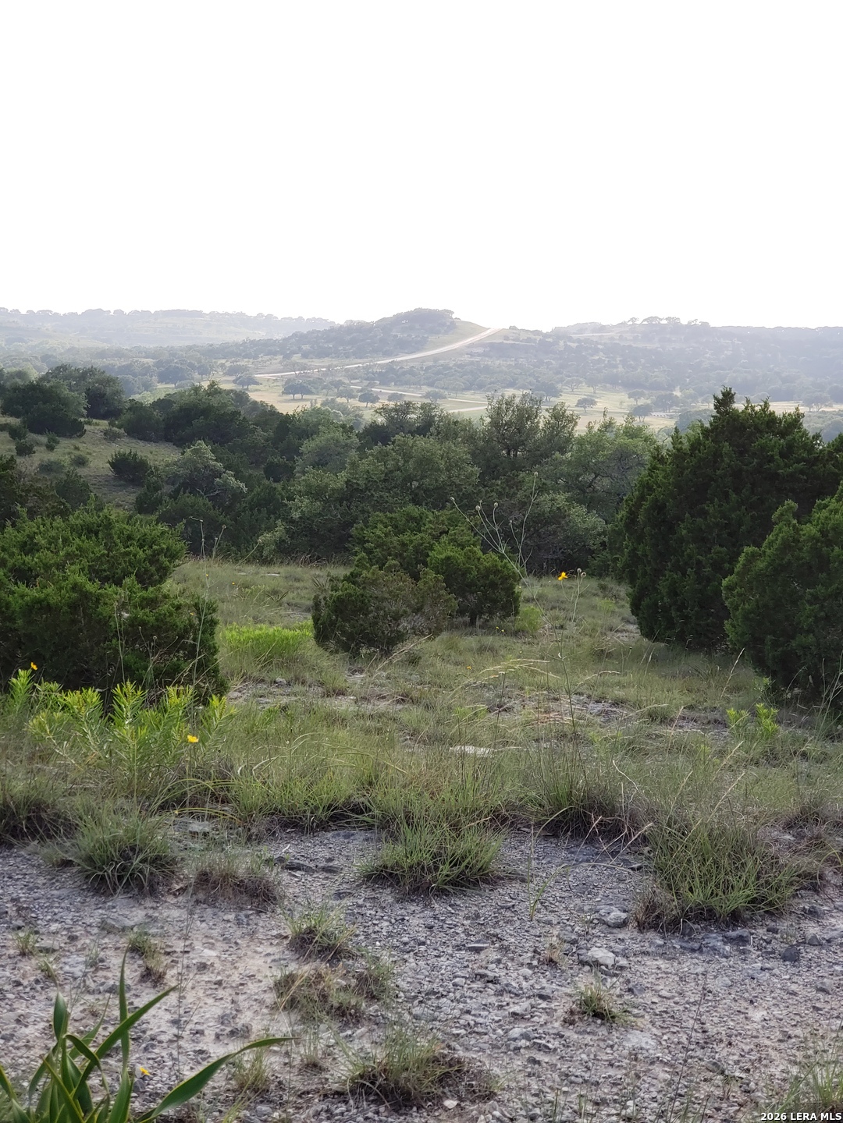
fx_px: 1688
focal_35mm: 52
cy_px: 562
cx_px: 422
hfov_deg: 28.0
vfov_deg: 36.8
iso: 32
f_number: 2.4
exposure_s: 1/269
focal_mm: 6
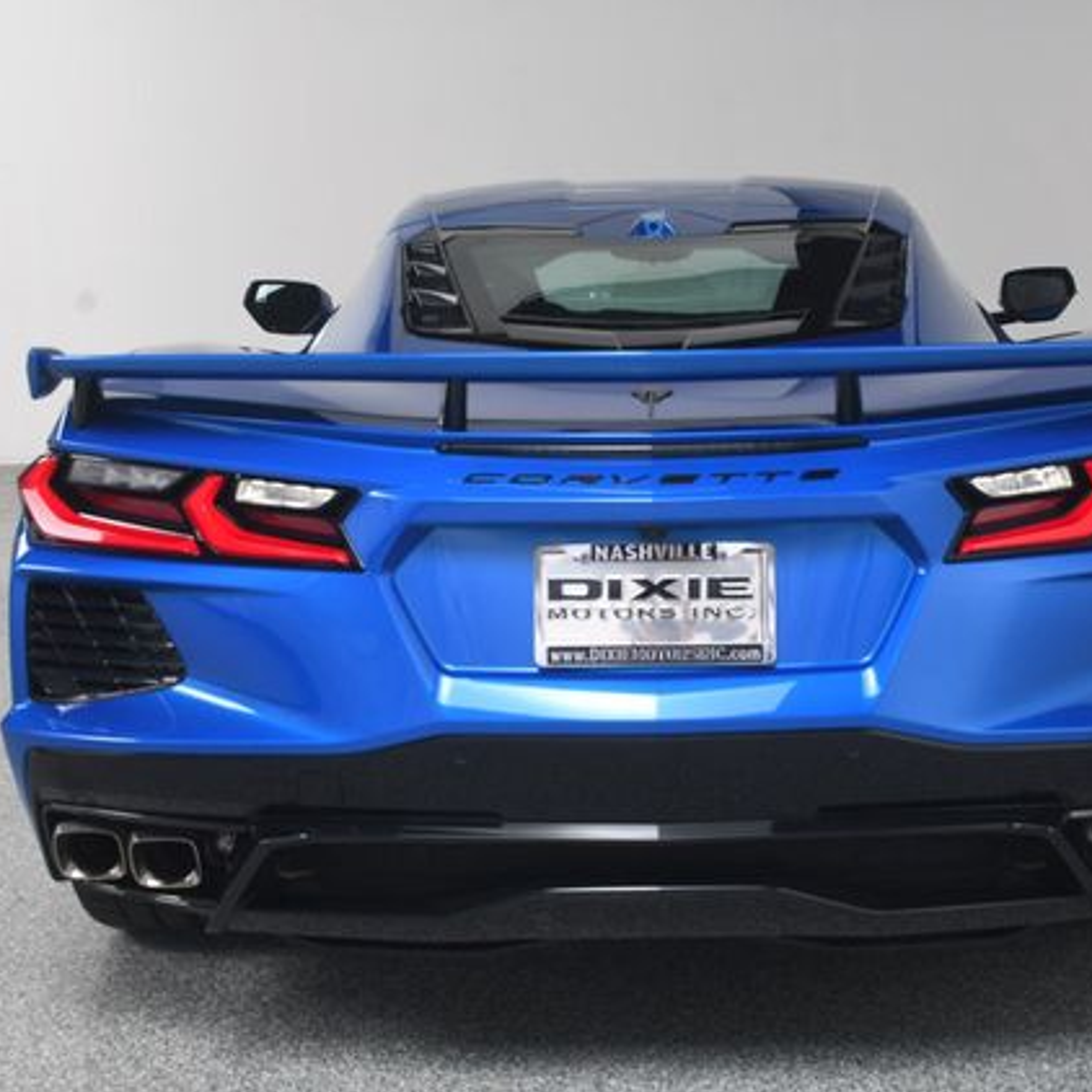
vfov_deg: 29.6
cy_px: 549
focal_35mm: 58
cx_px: 652
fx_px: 2070
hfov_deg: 29.5
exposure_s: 1/160
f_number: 9
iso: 100
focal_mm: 30
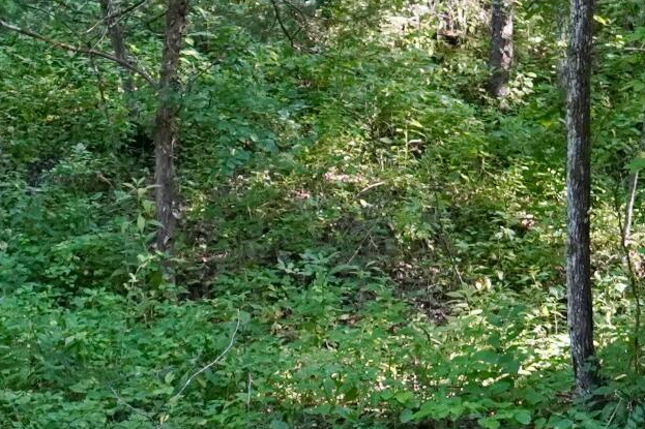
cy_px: 496
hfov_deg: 15.6
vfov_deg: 10.4
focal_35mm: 130
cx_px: 99
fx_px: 2328
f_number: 4
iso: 1600
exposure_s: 1/160
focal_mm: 18
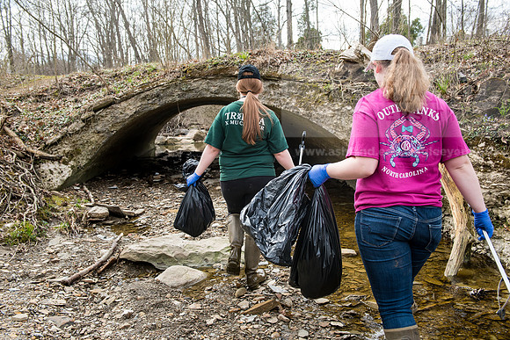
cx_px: 255
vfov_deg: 41.1
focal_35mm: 32
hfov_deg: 58.7
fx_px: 453
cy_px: 170
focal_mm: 32
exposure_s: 1/400
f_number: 6.3
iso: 500
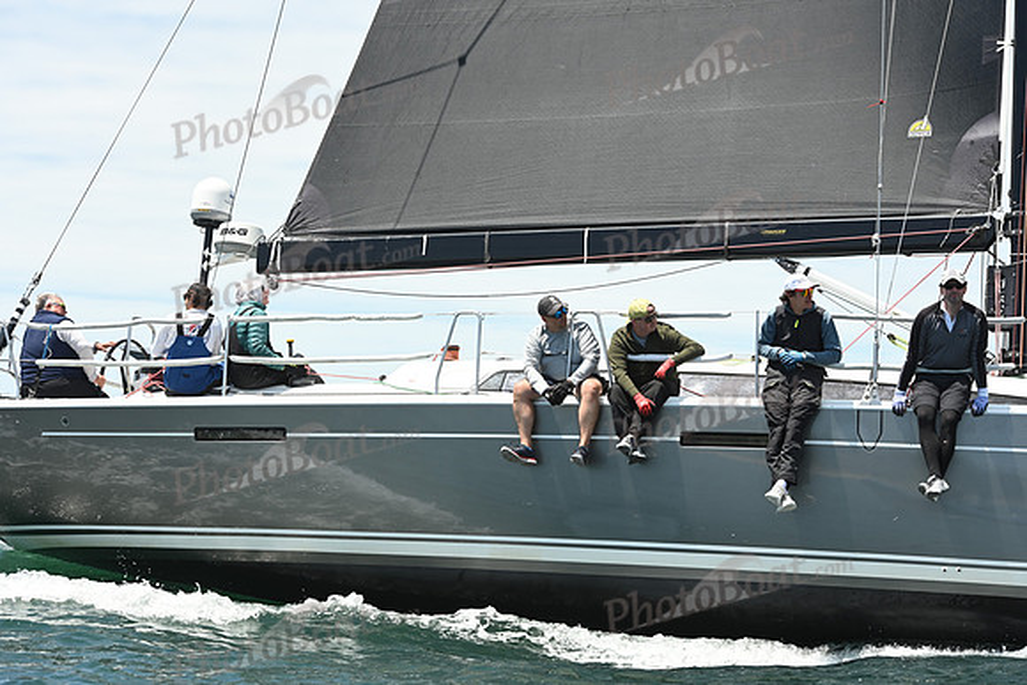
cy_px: 342
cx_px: 514
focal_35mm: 95
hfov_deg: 21.5
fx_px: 2711
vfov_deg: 14.4
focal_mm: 95
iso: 320
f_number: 6.3
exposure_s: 1/1000
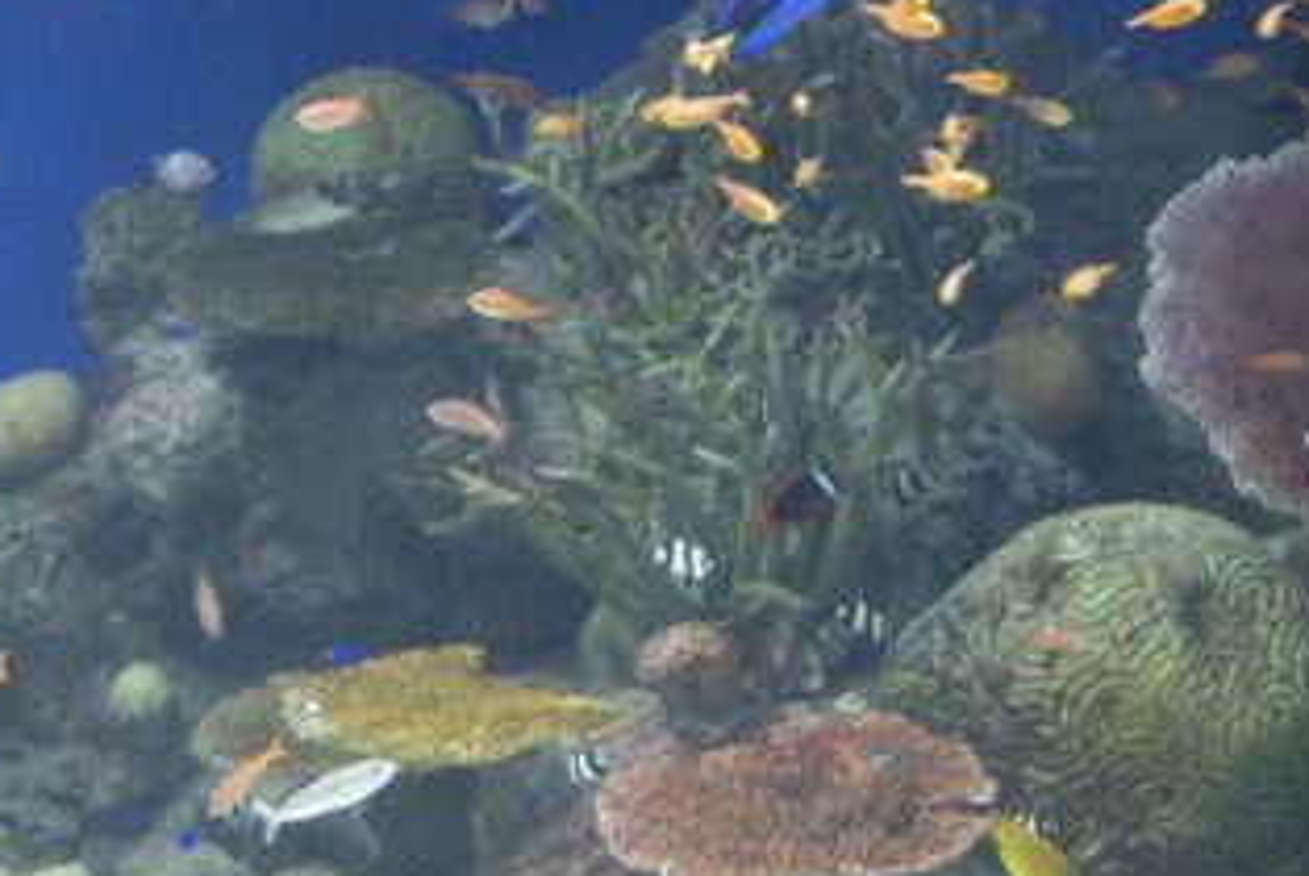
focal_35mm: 101
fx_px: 3676
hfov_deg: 20.2
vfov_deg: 13.4
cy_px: 44
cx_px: 600
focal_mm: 31
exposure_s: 1/160
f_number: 4.5
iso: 4000
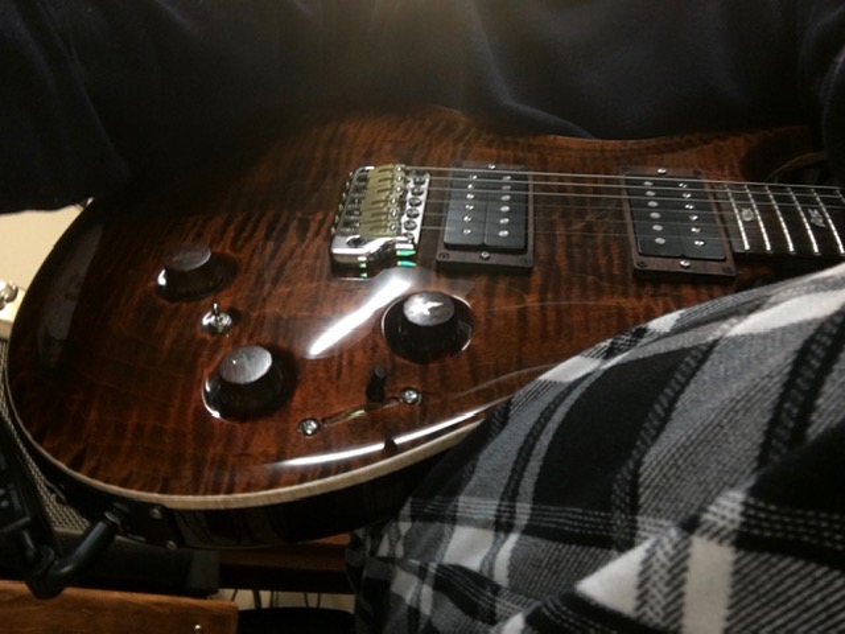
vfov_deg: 45.4
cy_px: 317
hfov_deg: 58.4
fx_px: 757
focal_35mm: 31
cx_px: 422
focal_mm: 2.65
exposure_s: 1/15
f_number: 2.2
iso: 80
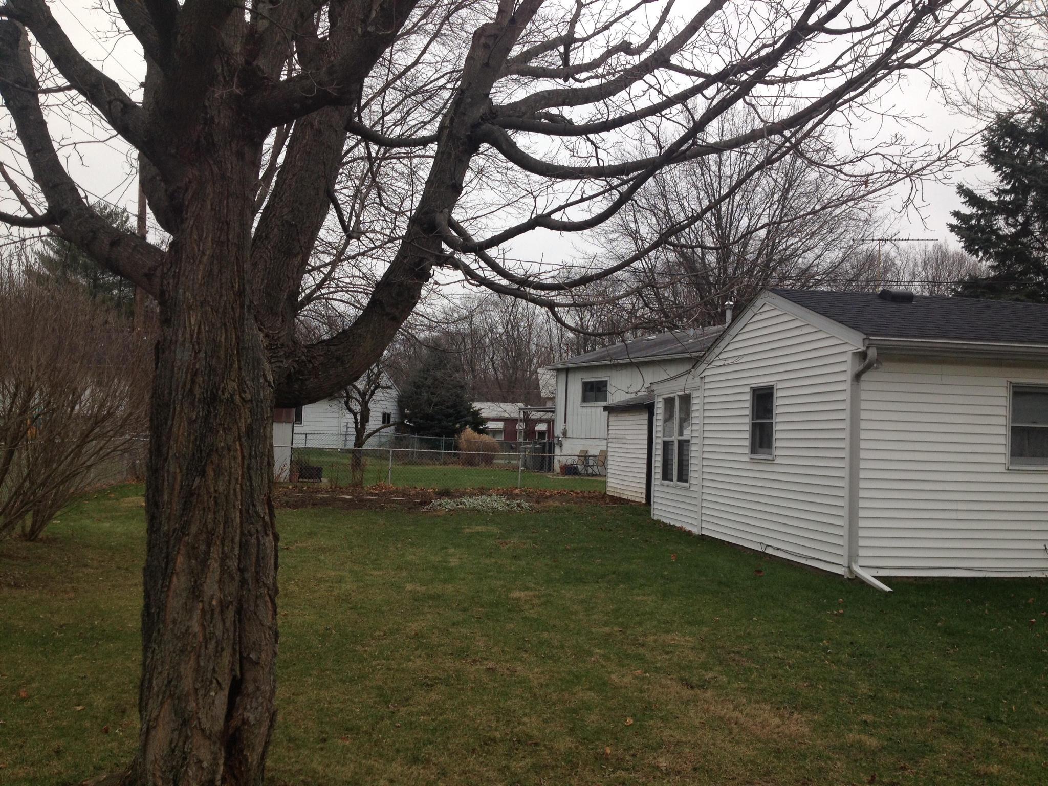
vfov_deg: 40.7
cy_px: 393
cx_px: 524
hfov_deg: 52.6
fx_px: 1060
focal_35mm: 35
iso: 50
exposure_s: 1/409
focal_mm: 4.28
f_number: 2.4
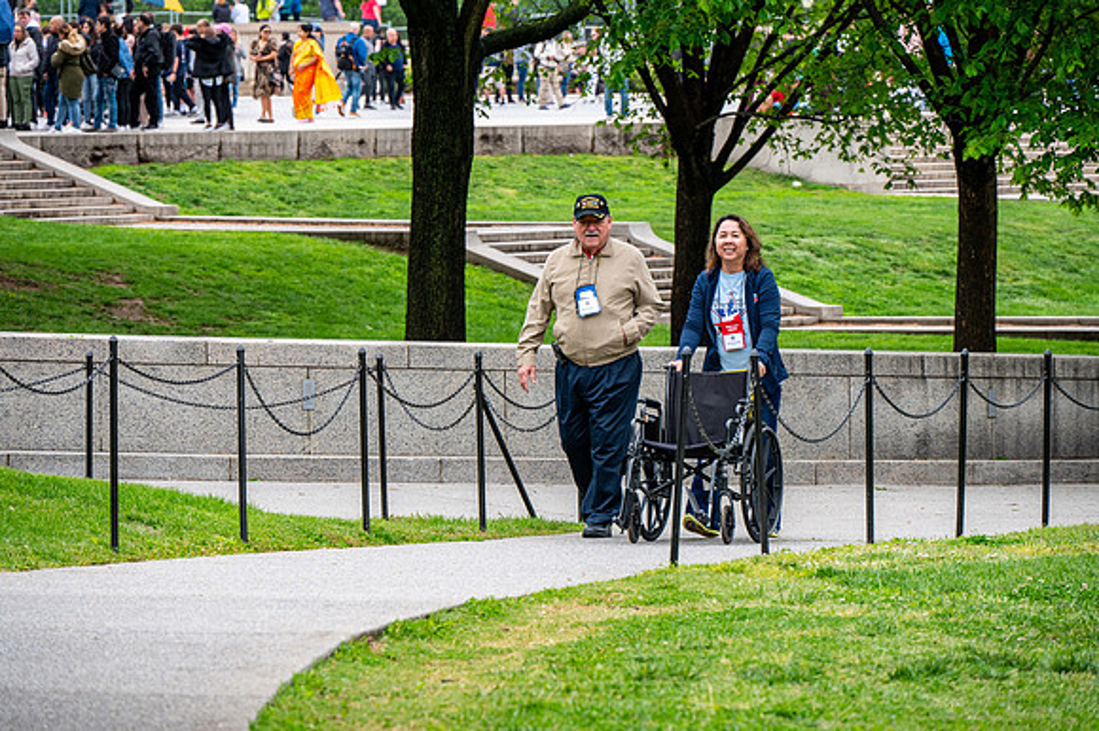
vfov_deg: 6.9
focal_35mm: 200
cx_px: 550
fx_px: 6102
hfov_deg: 10.3
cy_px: 366
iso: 1250
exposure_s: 1/640
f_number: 8
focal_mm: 200
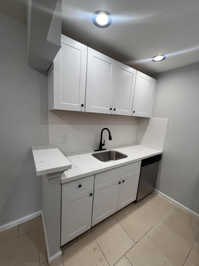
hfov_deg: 89.9
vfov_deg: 106.2
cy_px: 133
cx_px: 100
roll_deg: -4.7
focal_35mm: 13
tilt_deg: -8.6
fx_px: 100
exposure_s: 1/120
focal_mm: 1.57
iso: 100
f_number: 1.8
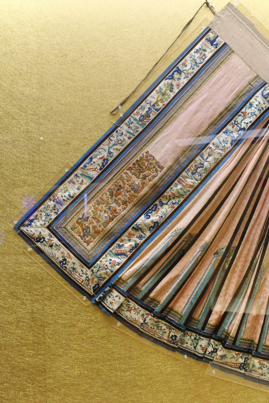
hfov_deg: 37.9
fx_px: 392
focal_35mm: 35
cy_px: 202
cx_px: 134
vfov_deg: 54.4
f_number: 4.5
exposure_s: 1/60
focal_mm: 18.3
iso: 6400
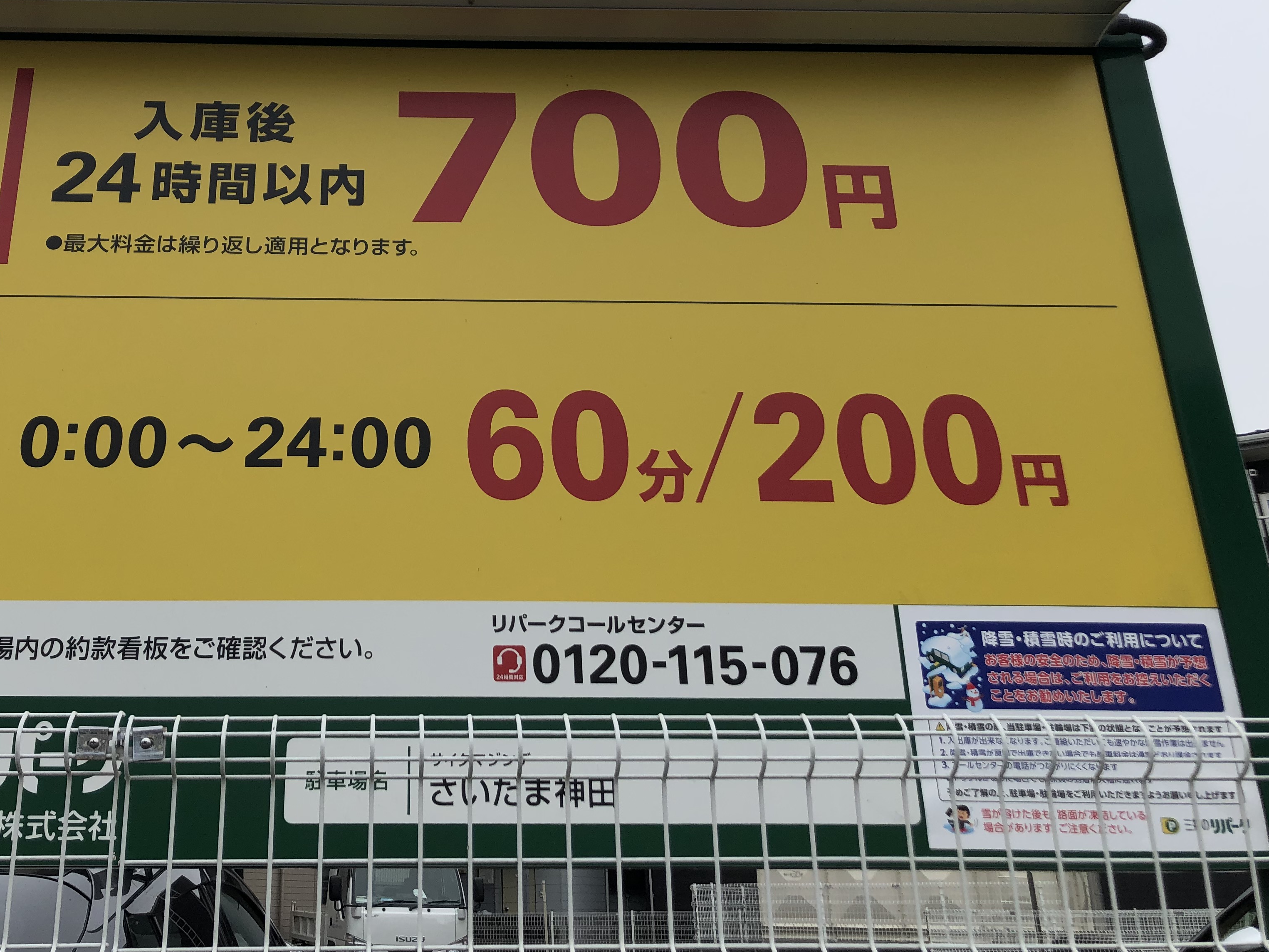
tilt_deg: +22.7
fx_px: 1356
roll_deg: -0.3
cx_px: 463
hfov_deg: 49.6
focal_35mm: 37
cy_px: 328
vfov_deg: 38.3
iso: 20
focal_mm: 3.99
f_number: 1.8
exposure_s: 1/448
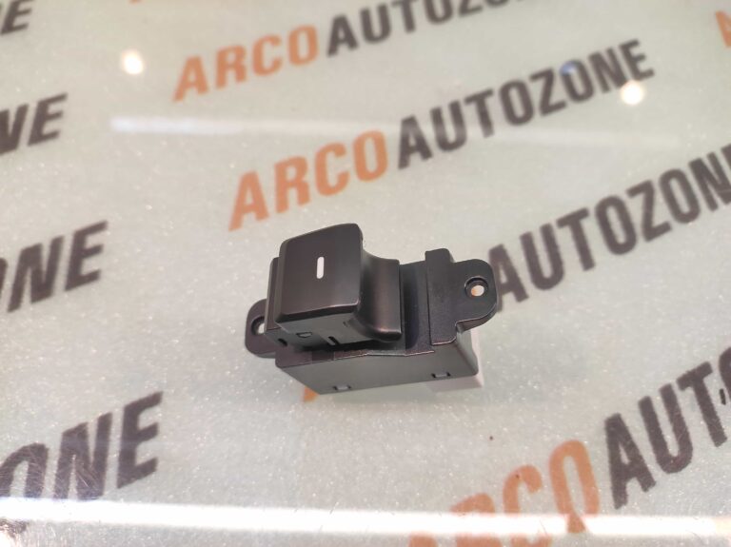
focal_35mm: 17
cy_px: 274
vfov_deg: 74.7
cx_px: 366
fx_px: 359
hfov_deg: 91.1
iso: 194
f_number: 1.79
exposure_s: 1/33
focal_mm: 4.74
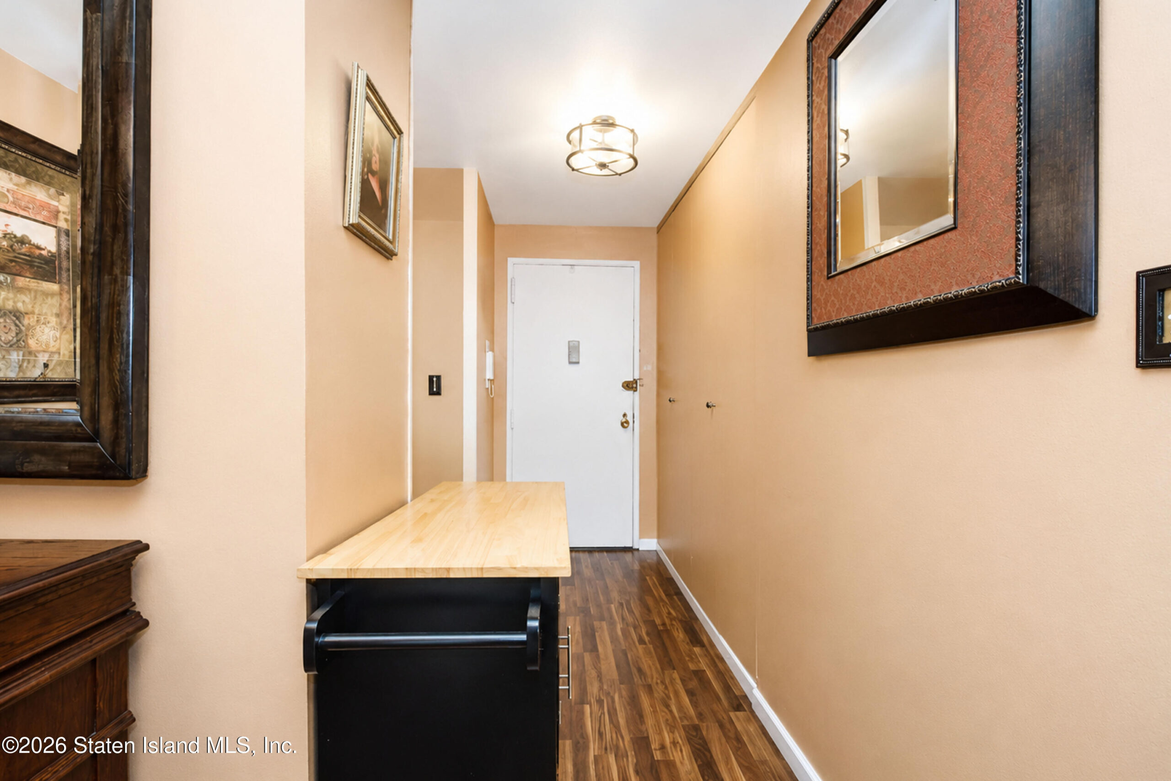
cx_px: 586
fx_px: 488
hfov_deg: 100.4
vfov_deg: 77.3
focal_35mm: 15
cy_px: 390
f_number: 7.1
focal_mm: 10
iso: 1600
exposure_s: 1/80
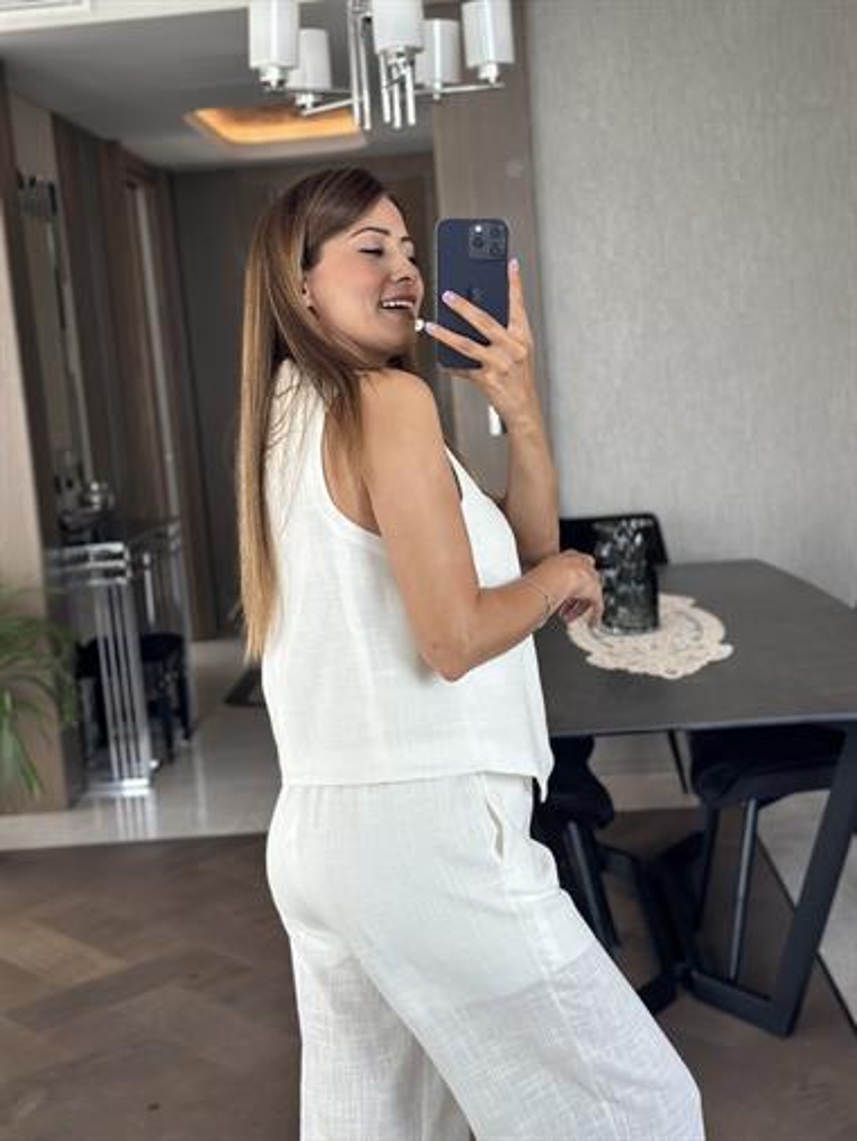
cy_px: 570
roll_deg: +5.4
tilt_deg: -14.1
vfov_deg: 39.6
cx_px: 428
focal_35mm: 48
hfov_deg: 30.3
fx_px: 1583
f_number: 1.78
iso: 100
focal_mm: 6.86
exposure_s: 1/129
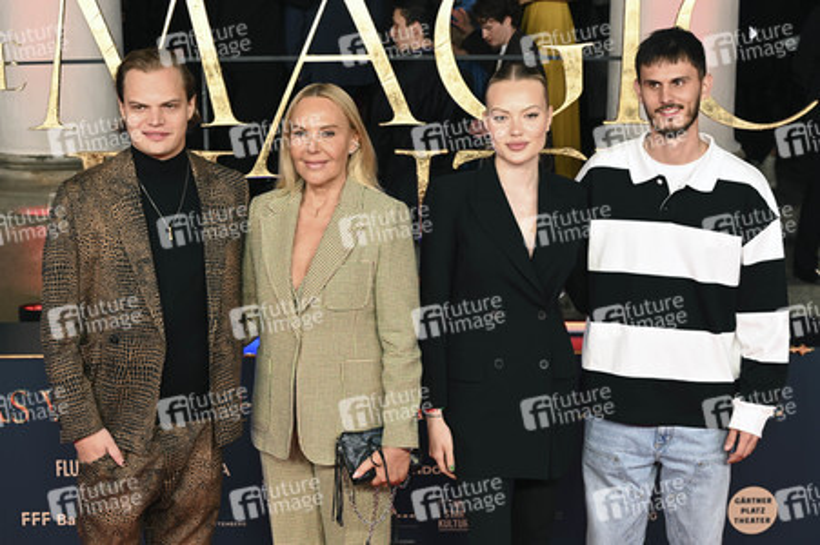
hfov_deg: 43.6
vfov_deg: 29.8
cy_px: 272
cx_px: 410
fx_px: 1024
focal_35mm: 45
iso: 640
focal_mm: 45
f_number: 5.6
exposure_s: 1/125
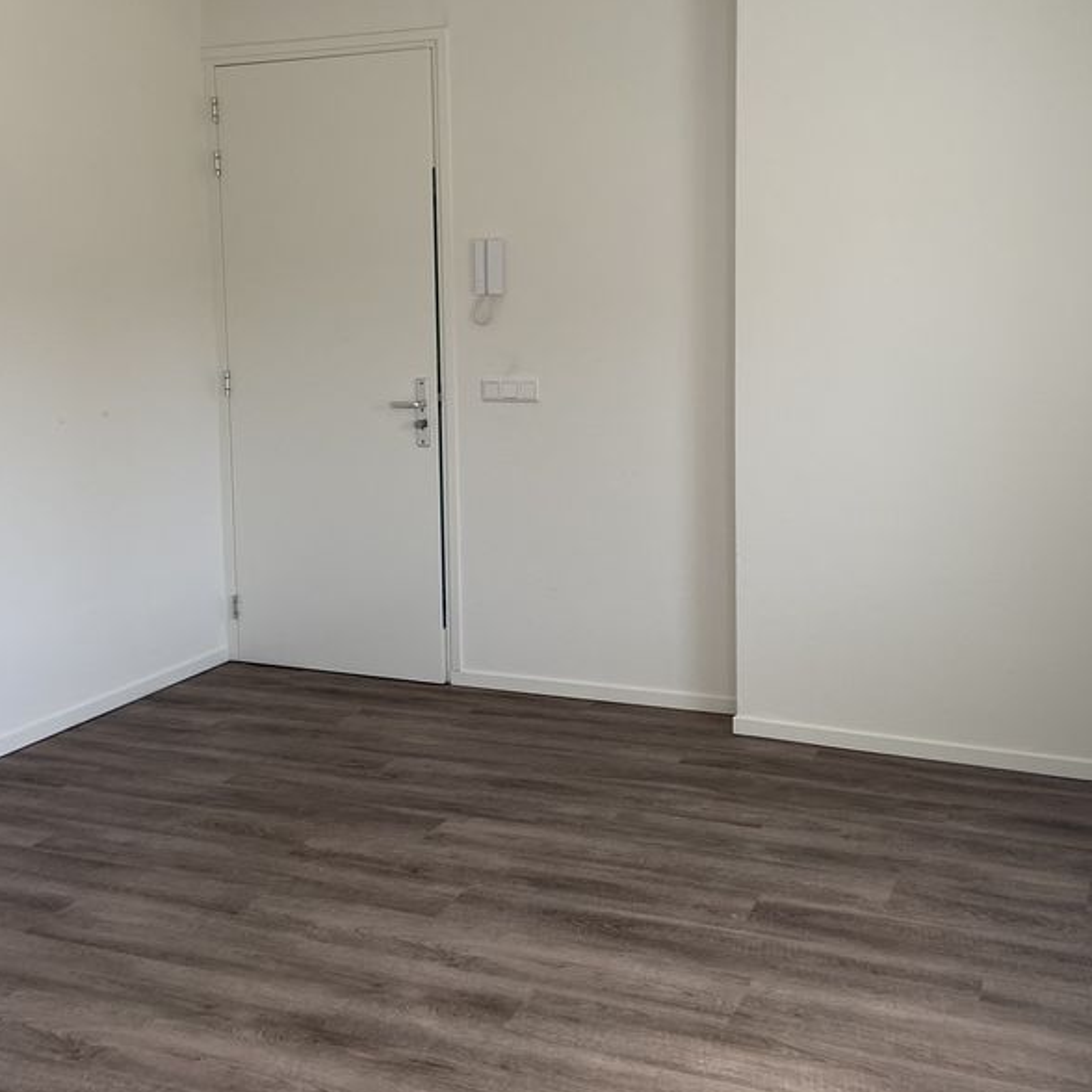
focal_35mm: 40
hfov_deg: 41.9
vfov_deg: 41.8
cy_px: 466
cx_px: 557
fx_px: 1428
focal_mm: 4.25
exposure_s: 1/121
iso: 50
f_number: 1.8
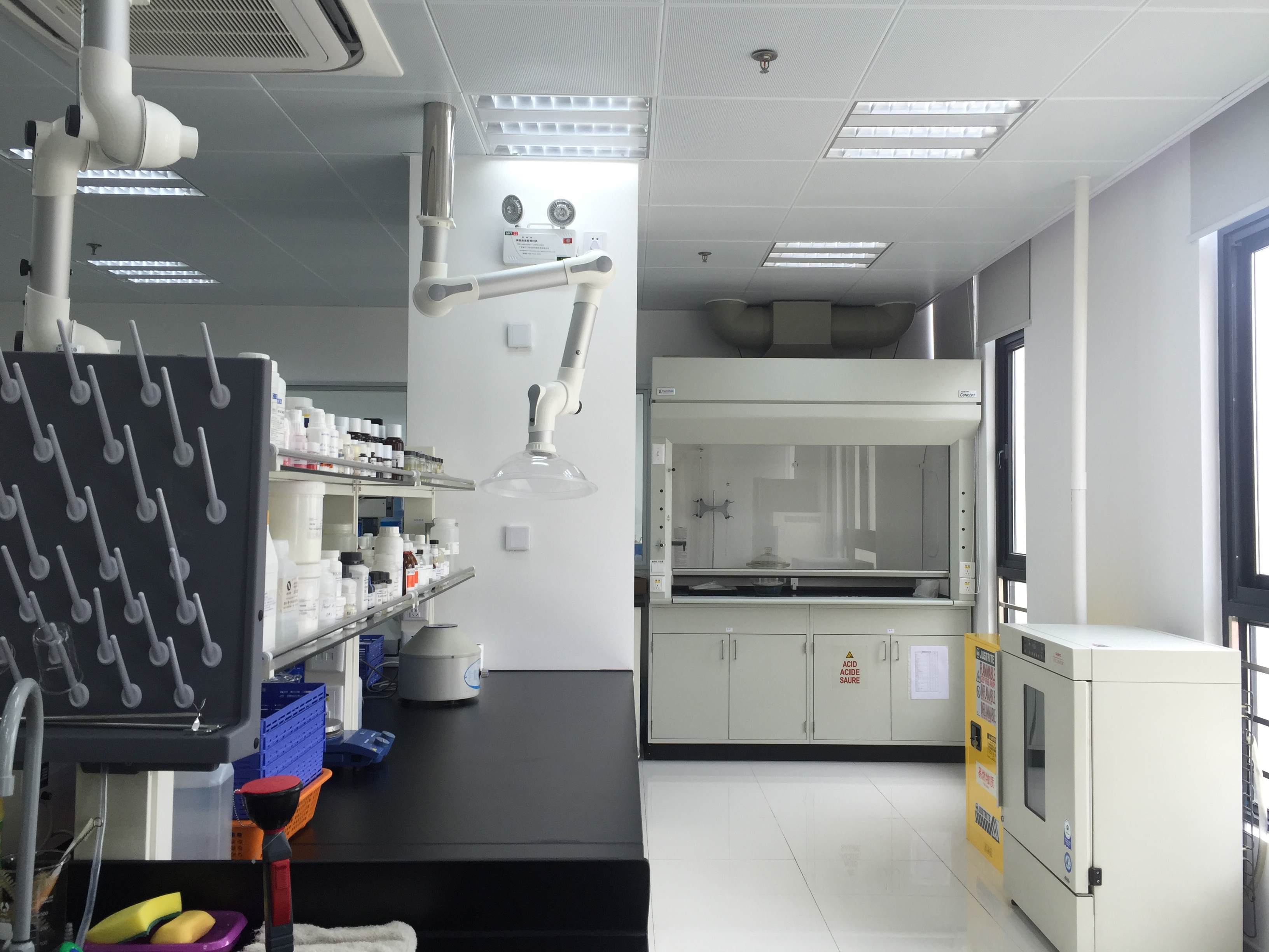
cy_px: 476
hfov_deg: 61.7
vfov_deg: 48.2
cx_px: 634
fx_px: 1063
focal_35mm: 29
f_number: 2.2
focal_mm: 4.15
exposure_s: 1/100
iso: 32
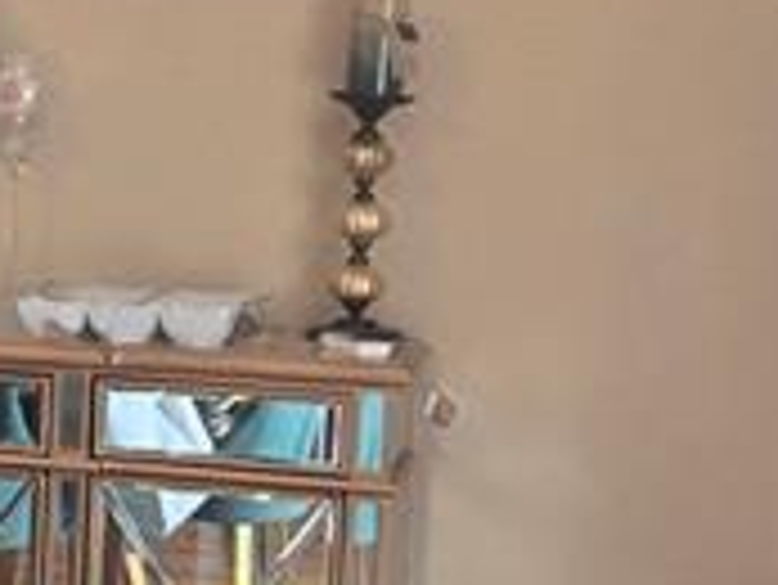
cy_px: 302
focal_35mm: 136
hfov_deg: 11.9
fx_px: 3059
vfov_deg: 10.9
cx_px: -1061
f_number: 1.8
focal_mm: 5.4
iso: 80
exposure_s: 1/120
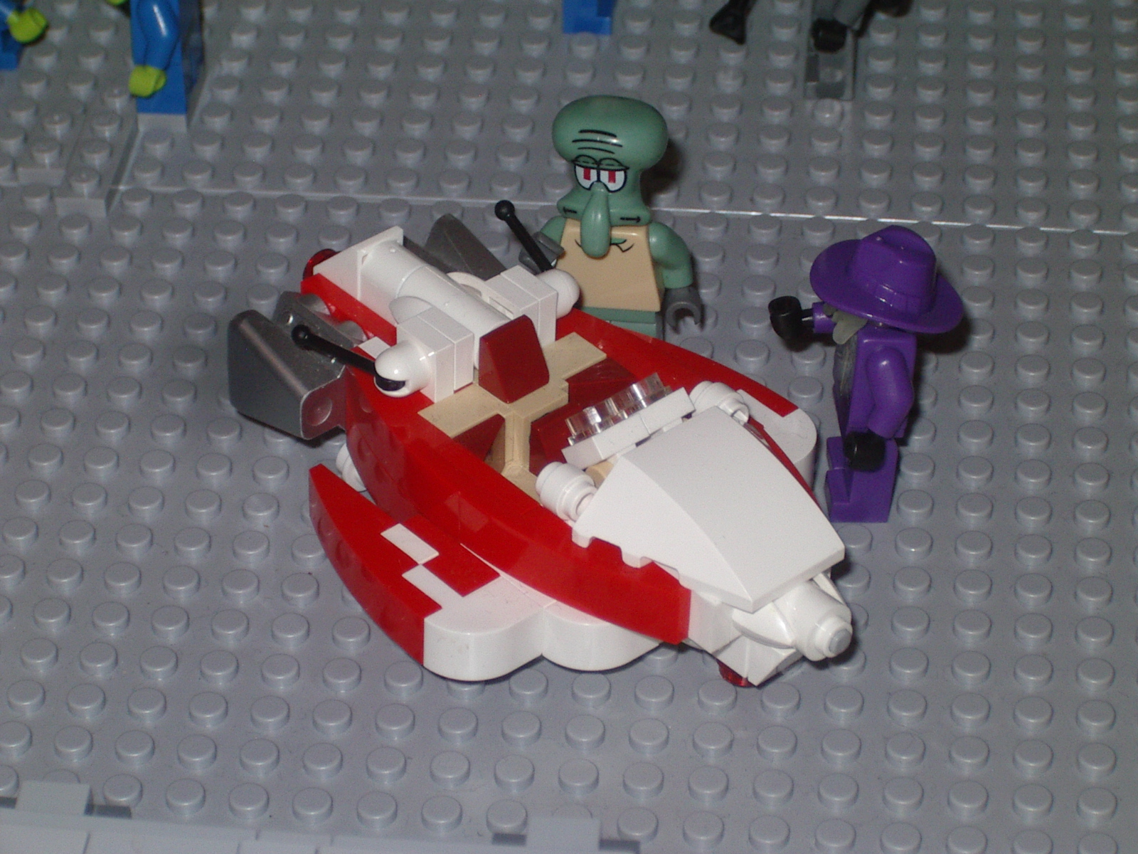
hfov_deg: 17.3
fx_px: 3748
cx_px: 569
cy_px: 427
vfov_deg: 13.0
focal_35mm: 114
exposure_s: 1/125
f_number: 5
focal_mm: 17.4
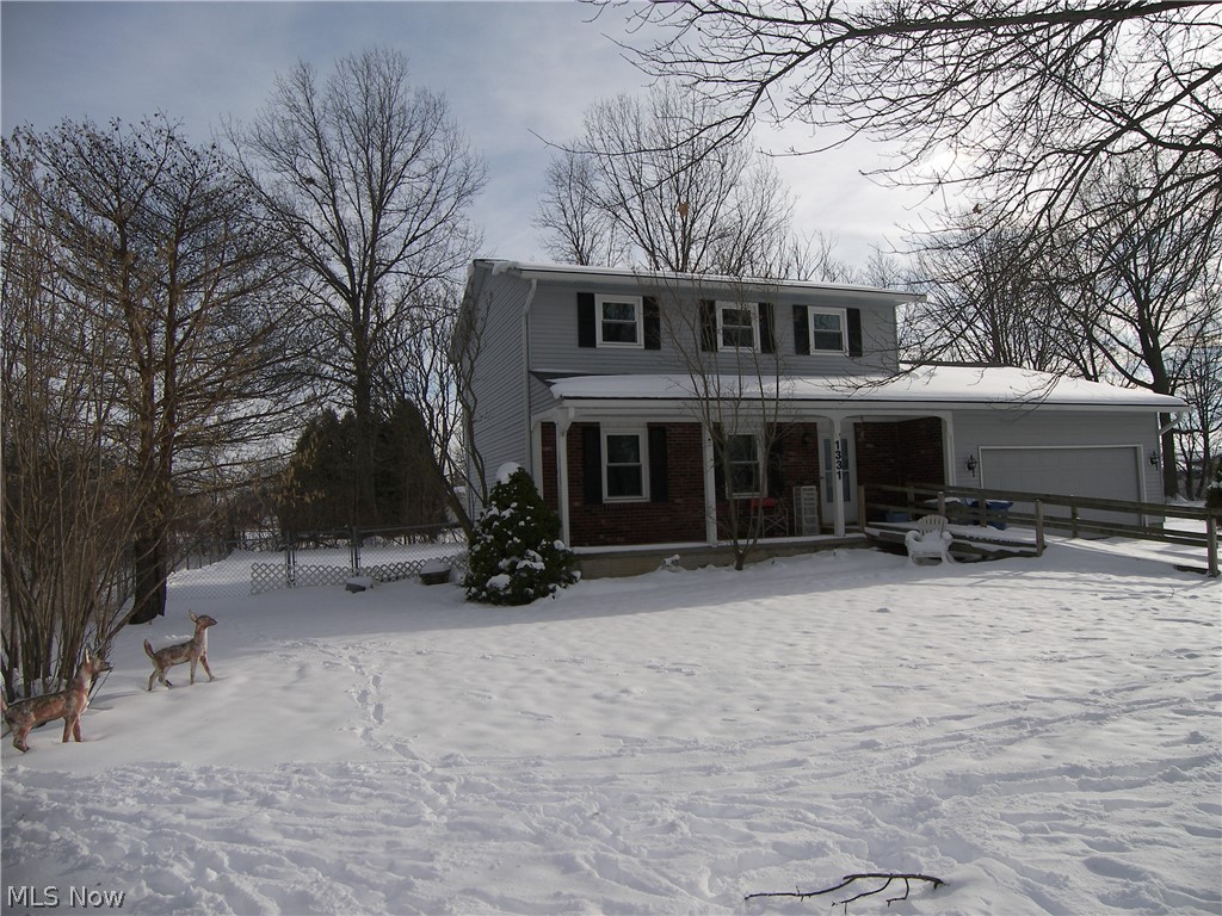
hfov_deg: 71.6
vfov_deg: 56.8
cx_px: 611
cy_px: 458
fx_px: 847
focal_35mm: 24
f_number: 3.6
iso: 50
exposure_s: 1/1250
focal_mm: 5
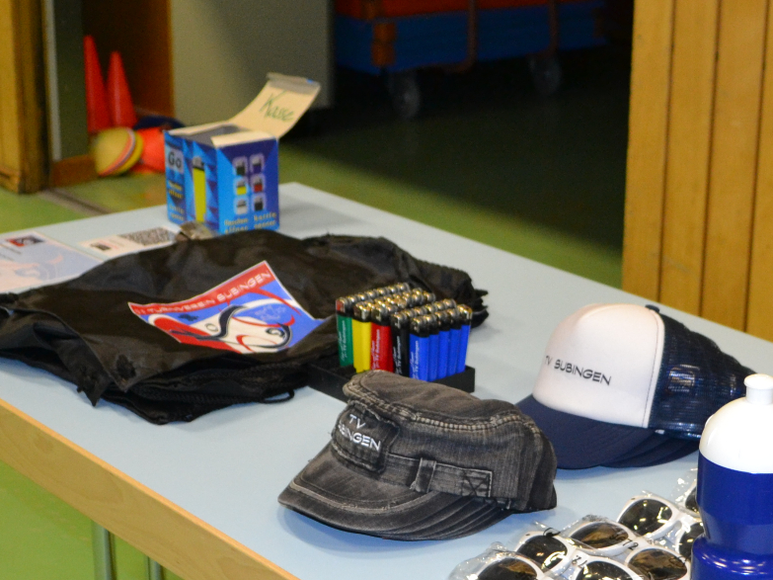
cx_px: 586
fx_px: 1853
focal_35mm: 83
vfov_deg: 17.8
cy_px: 356
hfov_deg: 23.3
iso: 1000
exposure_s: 1/60
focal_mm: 22
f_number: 3.8
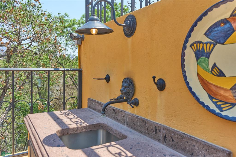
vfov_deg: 46.4
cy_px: 78
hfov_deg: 65.5
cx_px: 118
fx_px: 183
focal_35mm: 28
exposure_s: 1/160
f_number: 8
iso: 125
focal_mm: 28
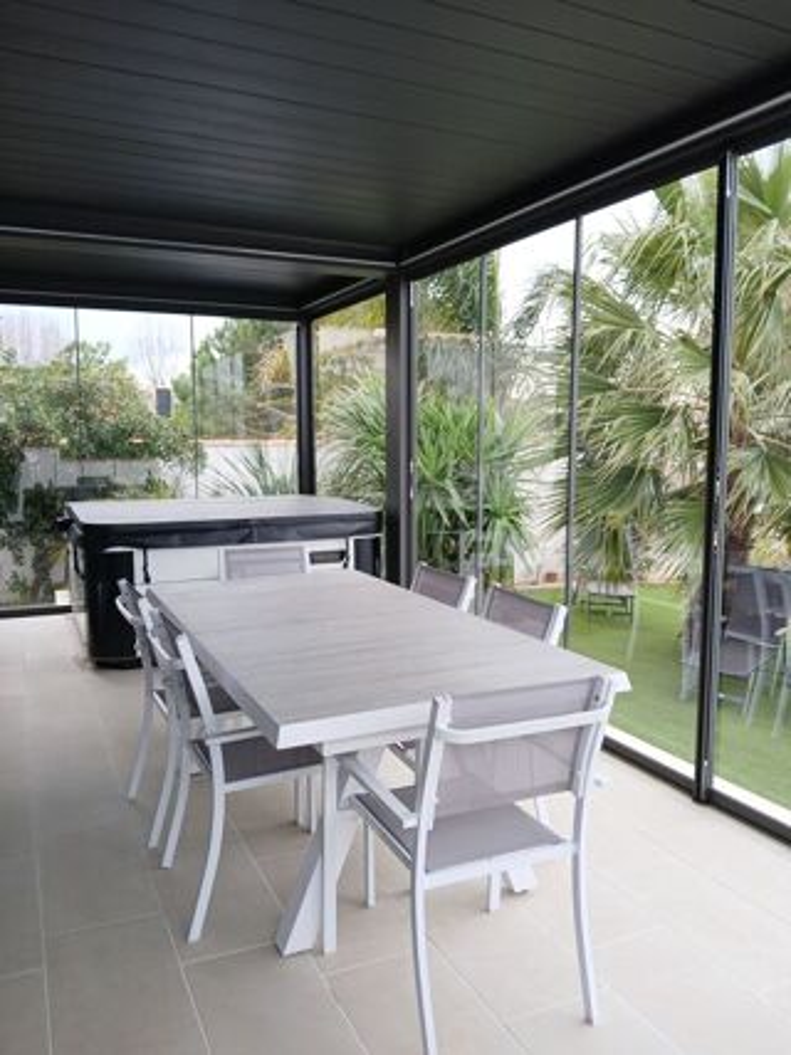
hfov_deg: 53.0
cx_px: 396
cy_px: 528
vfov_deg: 67.3
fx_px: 793
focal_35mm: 26
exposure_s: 1/50
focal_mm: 3.98
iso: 20
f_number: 1.8
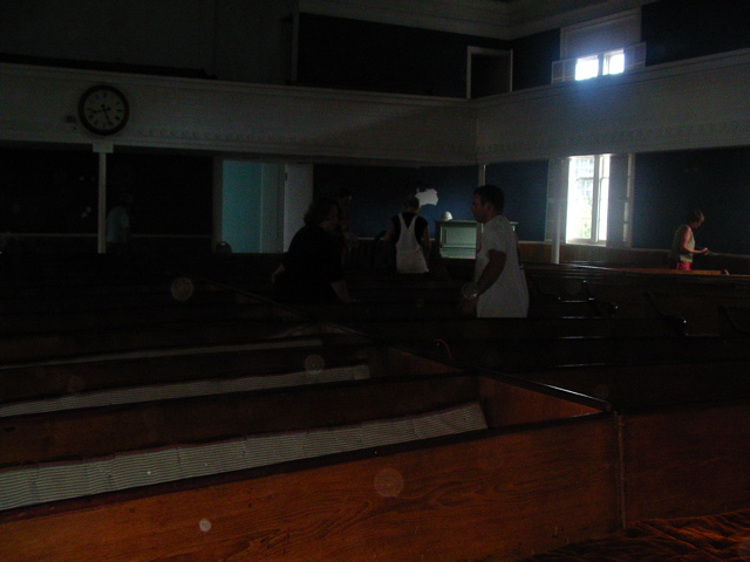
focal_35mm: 38
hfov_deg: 49.0
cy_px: 281
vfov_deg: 37.7
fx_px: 823
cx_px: 375
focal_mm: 5.8
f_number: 3.5
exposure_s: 1/30
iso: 200
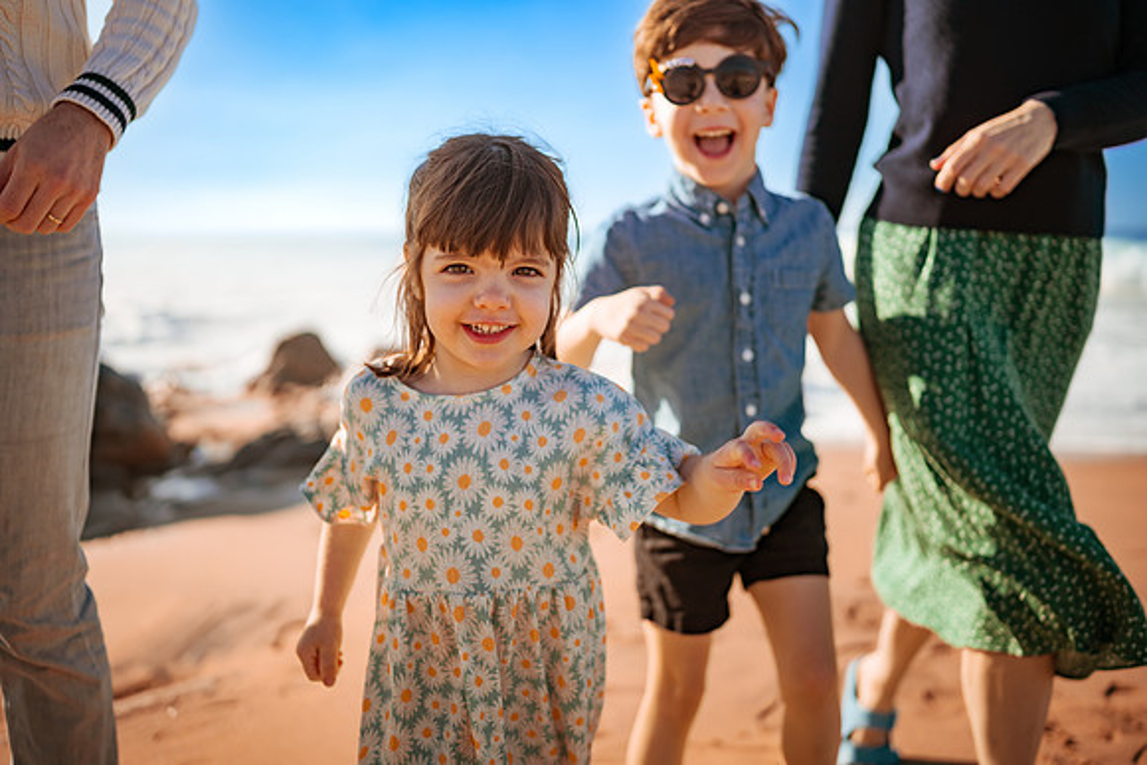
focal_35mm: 35
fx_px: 1115
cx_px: 574
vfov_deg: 37.9
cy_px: 382
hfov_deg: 54.4
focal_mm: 35
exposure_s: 1/8000
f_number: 1.8
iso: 100
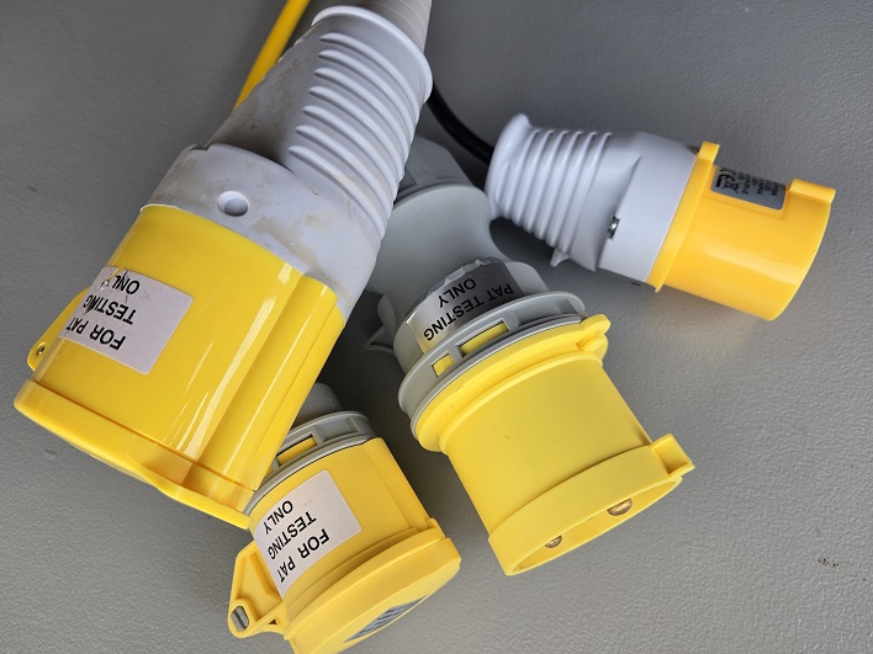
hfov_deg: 67.2
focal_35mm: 26
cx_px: 408
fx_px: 656
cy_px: 330
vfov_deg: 53.1
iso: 32
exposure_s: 1/180
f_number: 1.8
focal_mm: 5.4
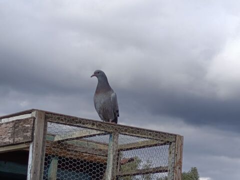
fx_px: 895
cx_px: 120
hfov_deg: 15.3
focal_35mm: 129
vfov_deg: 11.5
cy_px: 90
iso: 50
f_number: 1.6
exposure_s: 1/833
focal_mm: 6.14
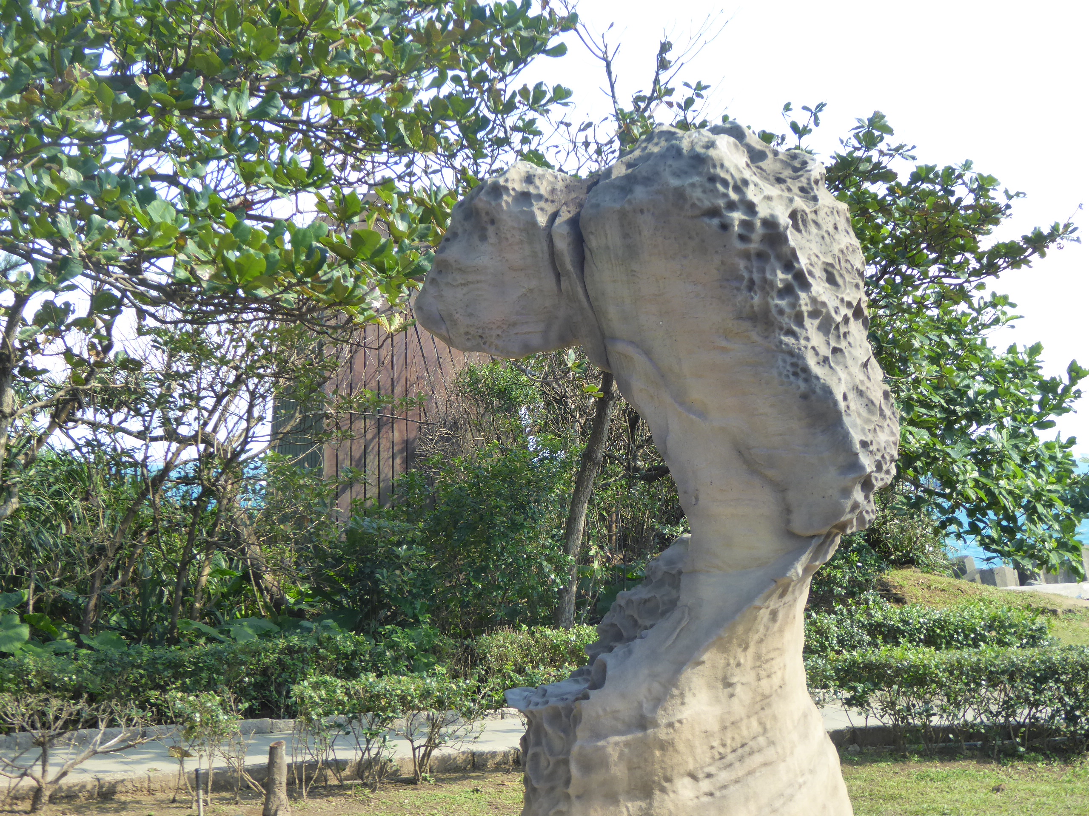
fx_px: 2045
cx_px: 544
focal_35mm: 65
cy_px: 408
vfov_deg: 22.6
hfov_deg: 29.8
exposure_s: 1/125
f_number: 4.3
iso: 160
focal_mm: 10.9
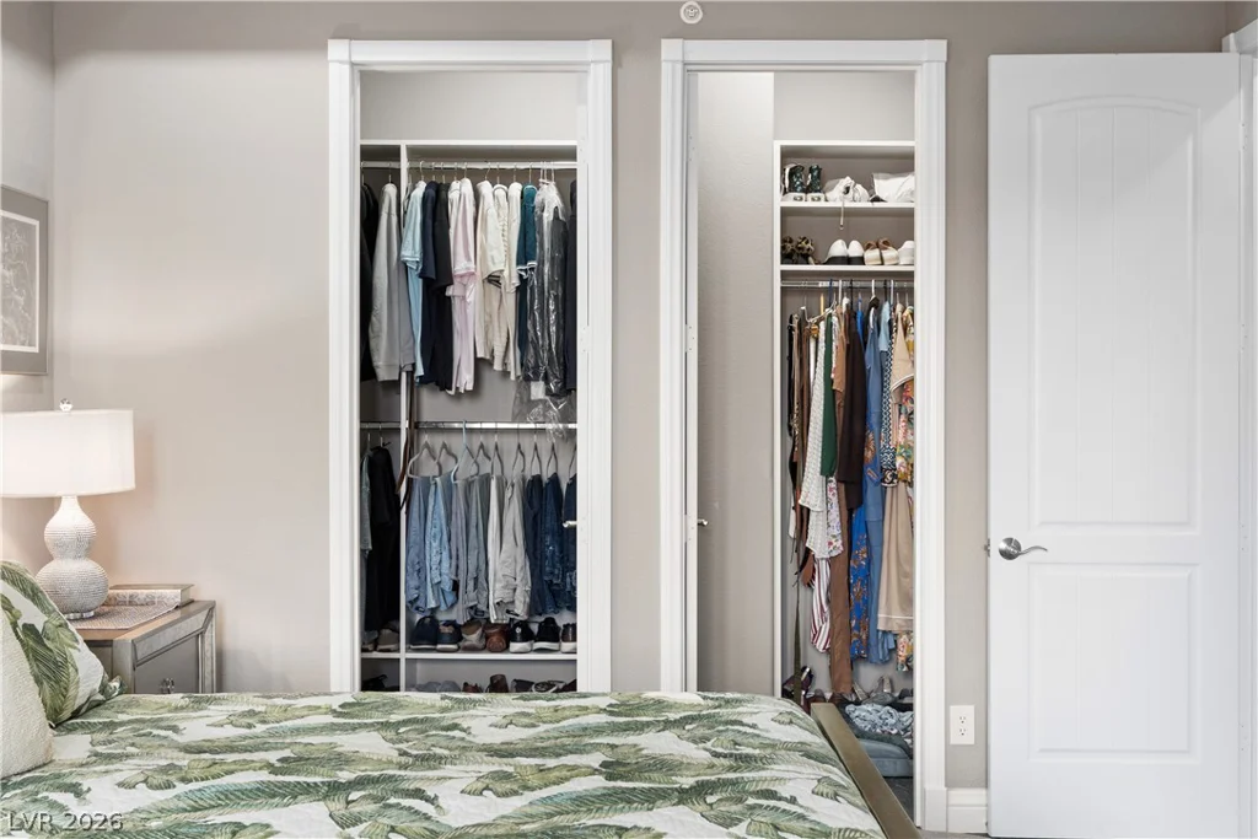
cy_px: 420
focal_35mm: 42
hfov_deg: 46.4
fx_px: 1468
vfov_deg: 31.9
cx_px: 629
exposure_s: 1/5
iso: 400
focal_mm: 28
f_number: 8
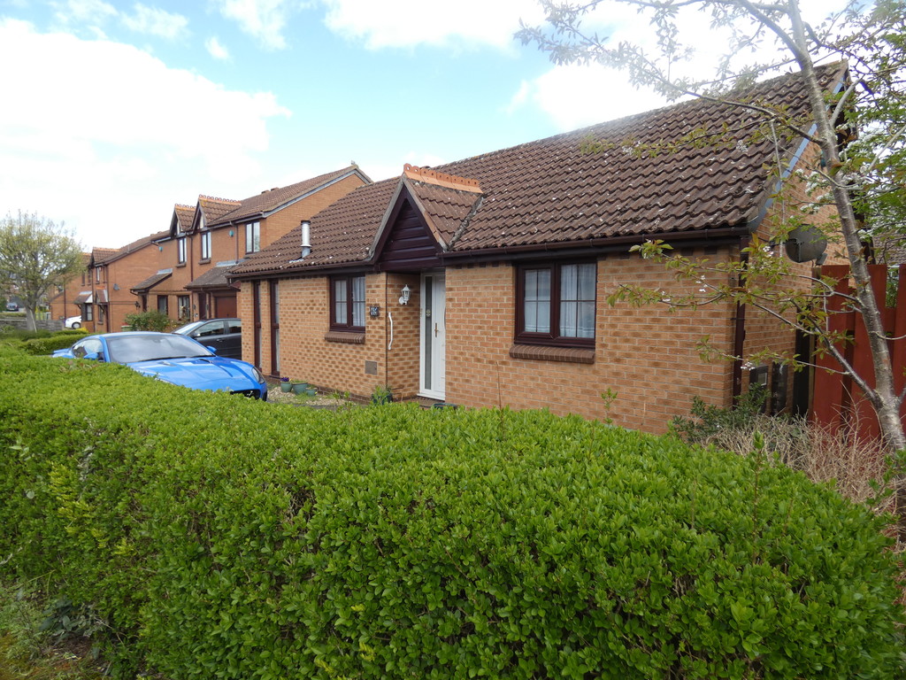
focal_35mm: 20
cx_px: 453
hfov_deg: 81.7
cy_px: 340
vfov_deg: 66.0
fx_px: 523
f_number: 2.8
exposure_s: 1/400
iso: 80
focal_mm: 3.6
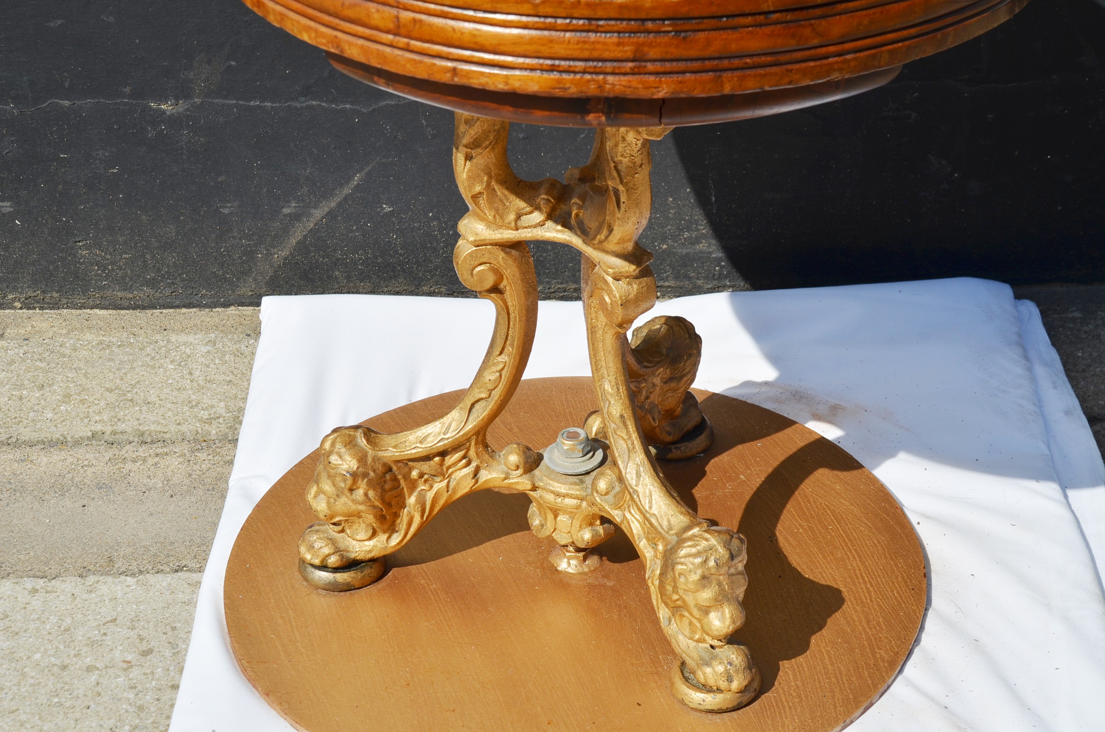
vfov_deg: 18.8
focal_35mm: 72
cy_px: 366
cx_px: 552
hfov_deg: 28.1
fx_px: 2205
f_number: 9
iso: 100
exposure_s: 1/320
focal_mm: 48
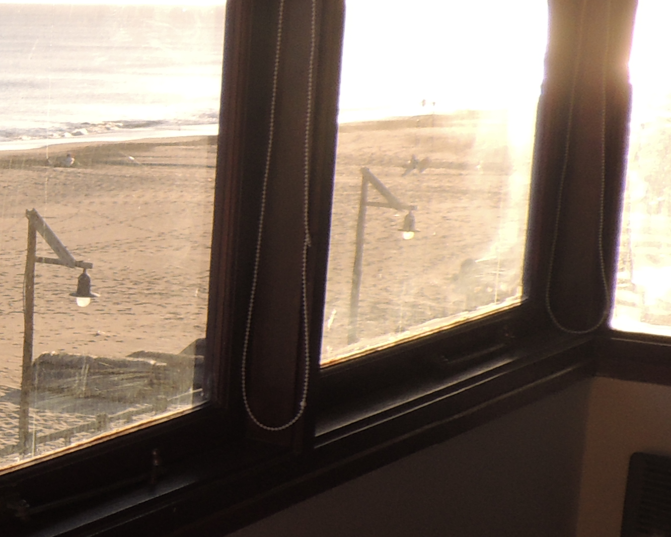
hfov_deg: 19.5
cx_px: -421
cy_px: 253
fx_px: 1608
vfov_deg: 18.9
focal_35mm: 81
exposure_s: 1/640
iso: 100
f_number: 3
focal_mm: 4.3
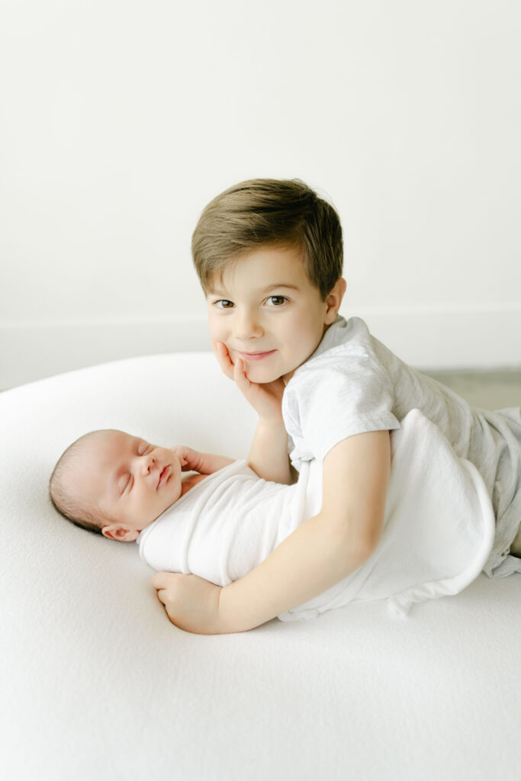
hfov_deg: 37.9
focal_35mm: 35
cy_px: 390
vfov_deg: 54.4
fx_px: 759
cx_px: 260
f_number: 2.5
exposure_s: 1/250
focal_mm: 35
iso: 800
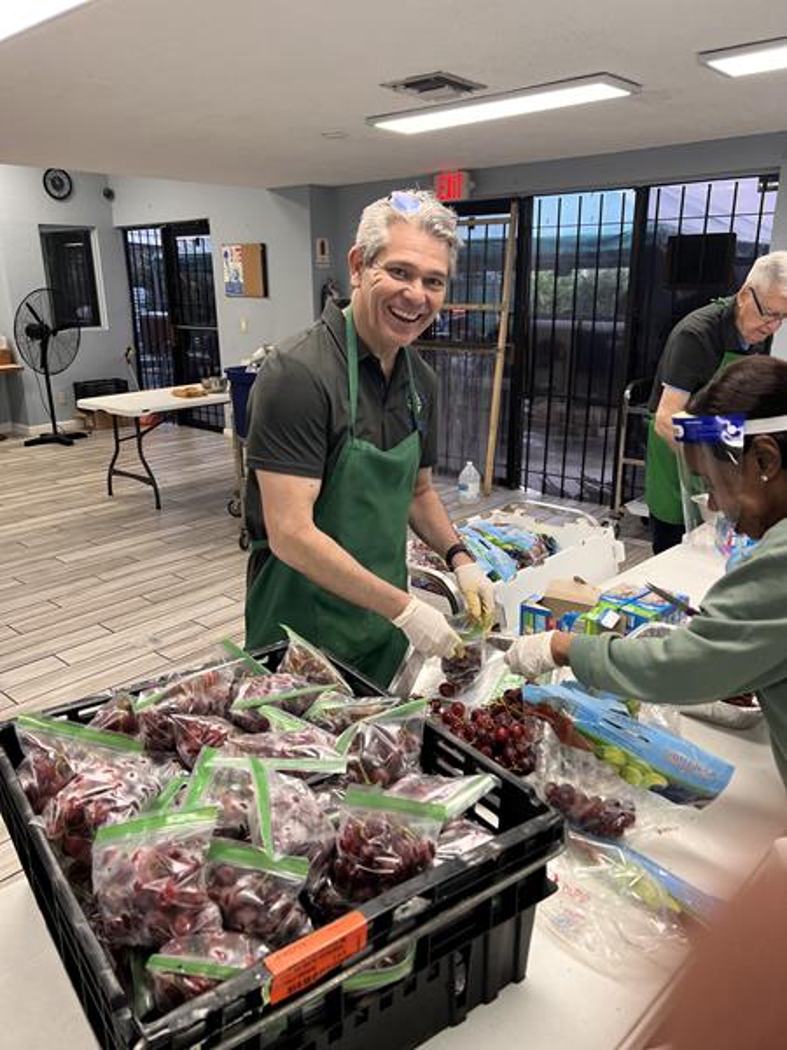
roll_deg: +1.9
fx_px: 788
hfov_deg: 53.1
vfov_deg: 67.3
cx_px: 394
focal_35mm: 26
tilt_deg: -17.0
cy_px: 525
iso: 100
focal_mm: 5.7
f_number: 1.5
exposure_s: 1/120
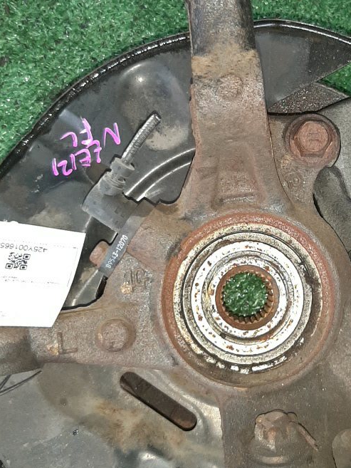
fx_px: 770
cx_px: 268
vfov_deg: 33.6
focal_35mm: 57
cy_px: 180
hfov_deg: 25.3
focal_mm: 3.93
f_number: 1.7
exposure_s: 1/50
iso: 230
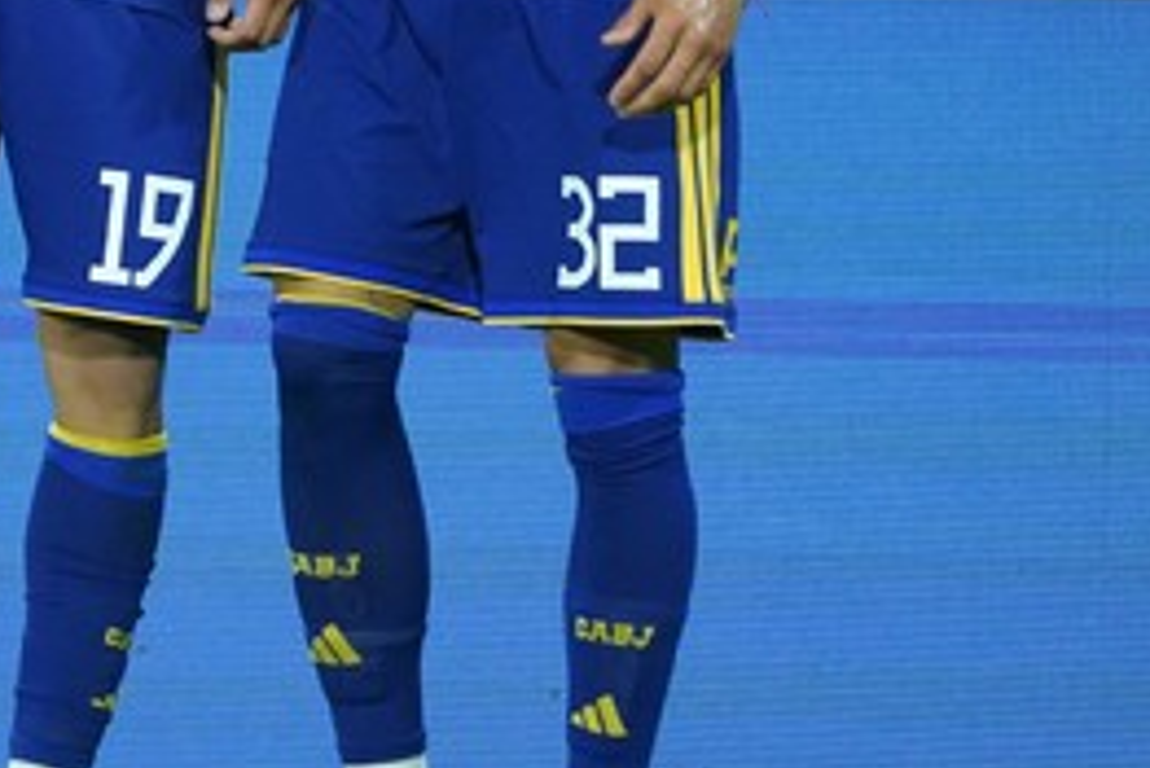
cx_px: -35
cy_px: -53
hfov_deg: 2.5
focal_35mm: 825
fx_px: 26368
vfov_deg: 1.7
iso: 5000
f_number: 5.6
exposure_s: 1/640
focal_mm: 300
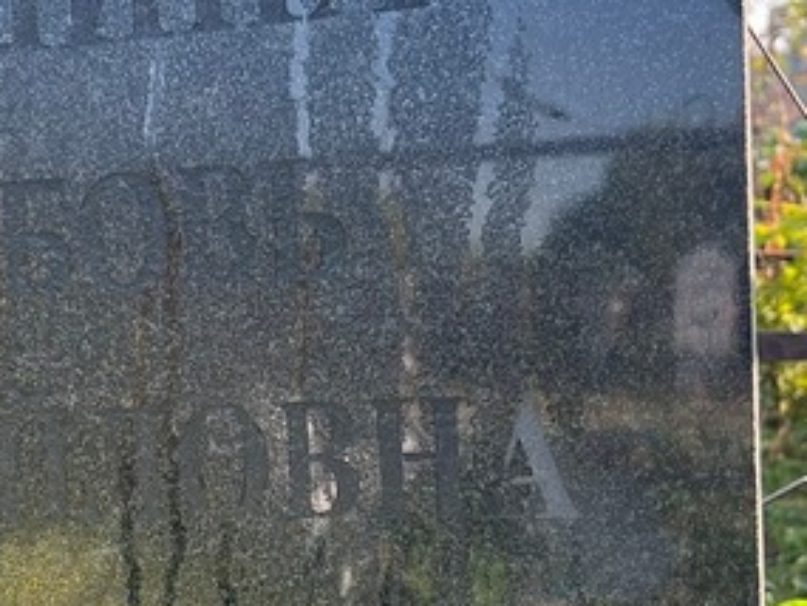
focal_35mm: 73
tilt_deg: -7.4
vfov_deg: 20.1
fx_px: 1703
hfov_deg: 26.3
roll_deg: +0.7
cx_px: 190
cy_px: 396
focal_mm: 5.7
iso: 50
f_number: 1.5
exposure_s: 1/384
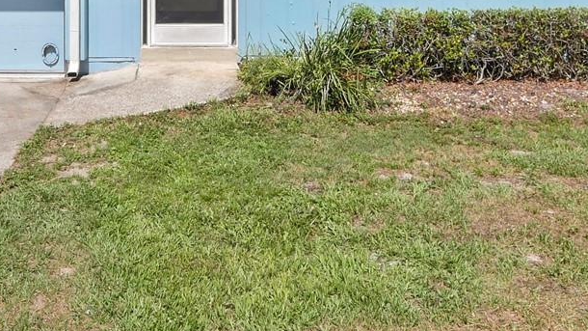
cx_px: 204
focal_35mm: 40
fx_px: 624
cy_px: -29
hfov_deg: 49.7
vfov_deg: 27.3
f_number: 10
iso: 200
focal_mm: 7
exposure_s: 1/800
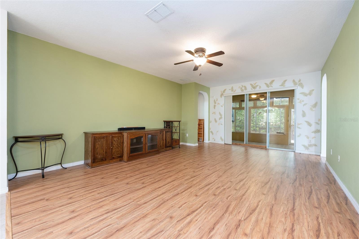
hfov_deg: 104.3
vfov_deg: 81.2
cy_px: 120
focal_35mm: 14
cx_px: 180
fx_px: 140
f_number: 7.1
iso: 400
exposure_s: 1/2
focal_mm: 14
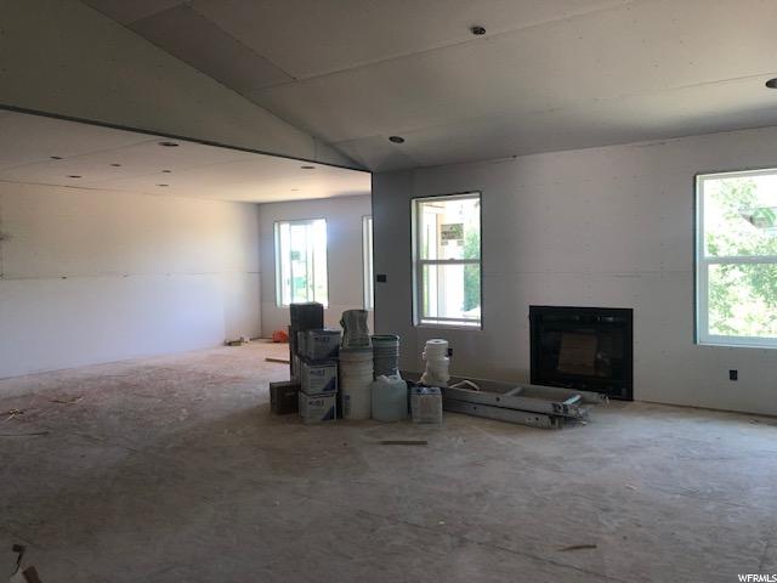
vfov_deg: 49.7
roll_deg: +1.1
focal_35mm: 28
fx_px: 628
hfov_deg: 63.4
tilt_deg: -2.7
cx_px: 388
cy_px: 292
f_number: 1.8
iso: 20
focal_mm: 4
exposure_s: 1/40
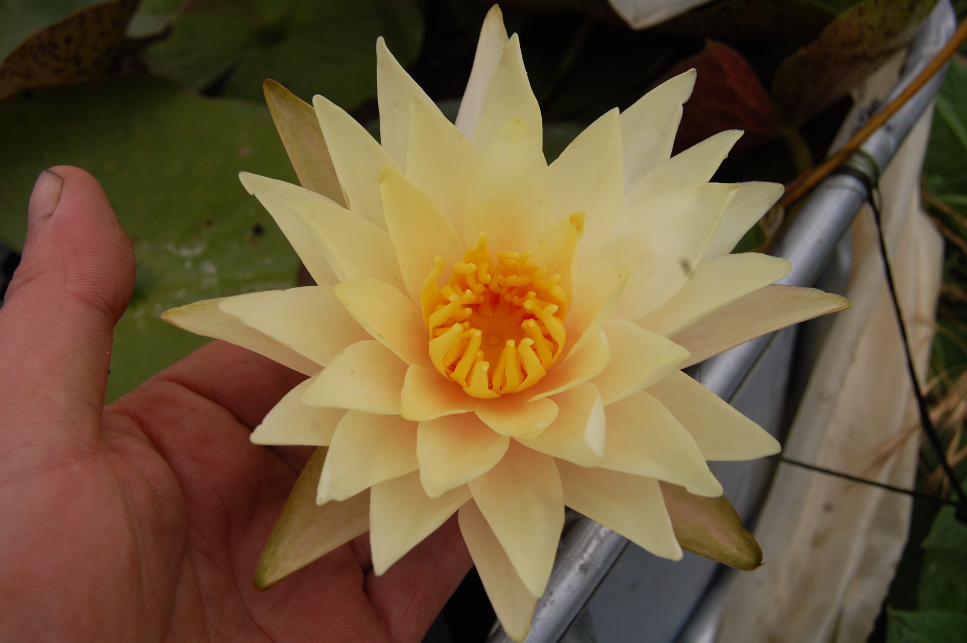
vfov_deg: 36.8
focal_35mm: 36
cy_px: 322
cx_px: 484
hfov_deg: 53.2
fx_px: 966
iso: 200
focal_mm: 24
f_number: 10
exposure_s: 1/400
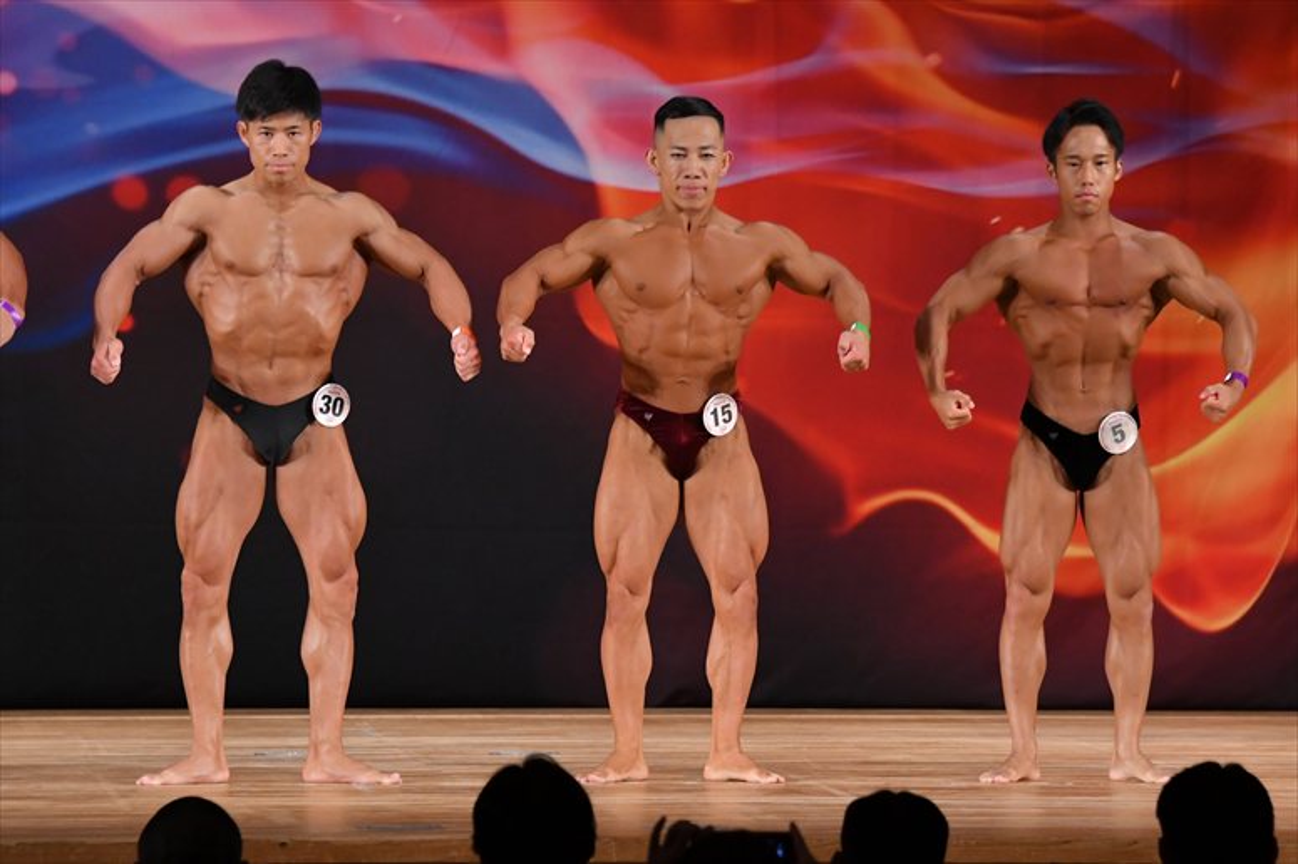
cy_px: 432
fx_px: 8649
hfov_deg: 8.6
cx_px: 649
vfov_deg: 5.7
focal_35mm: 240
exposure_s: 1/400
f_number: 5.6
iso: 3200
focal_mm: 160
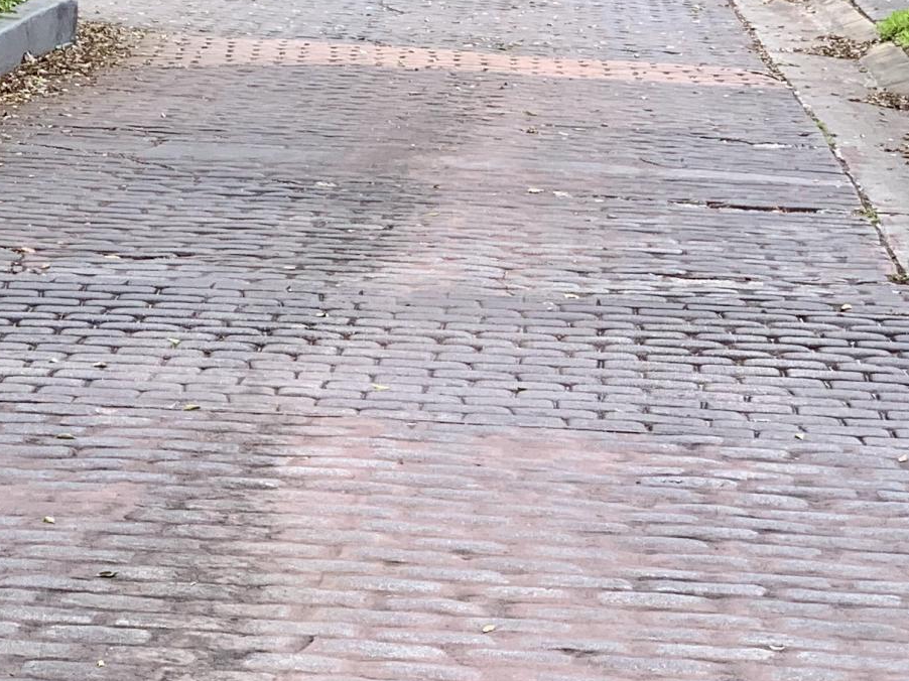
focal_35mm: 173
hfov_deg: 11.3
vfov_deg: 8.4
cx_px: -15
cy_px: -262
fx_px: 4542
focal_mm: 6
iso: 16
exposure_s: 1/254
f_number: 2.4
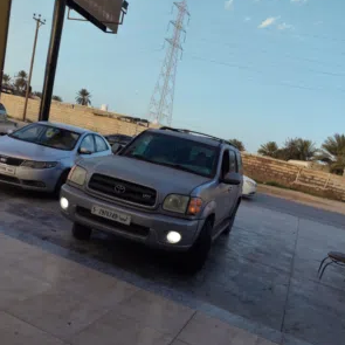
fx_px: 338
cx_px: 171
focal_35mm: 30
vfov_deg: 53.4
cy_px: 216
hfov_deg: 54.0
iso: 50
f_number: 1.79
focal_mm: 4.71
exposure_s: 1/594
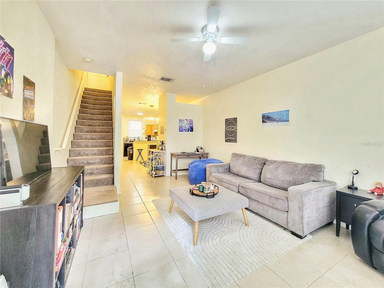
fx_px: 144
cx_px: 192
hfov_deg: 106.2
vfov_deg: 89.9
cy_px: 144
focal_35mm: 13
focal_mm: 2.2
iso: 400
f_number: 2.2
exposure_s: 1/30
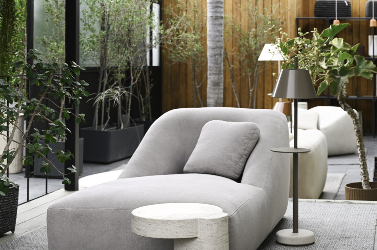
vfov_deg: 20.8
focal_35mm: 65
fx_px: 680
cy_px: 167
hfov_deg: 31.0
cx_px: 188
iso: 100
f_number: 4.5
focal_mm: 44
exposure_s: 1/80
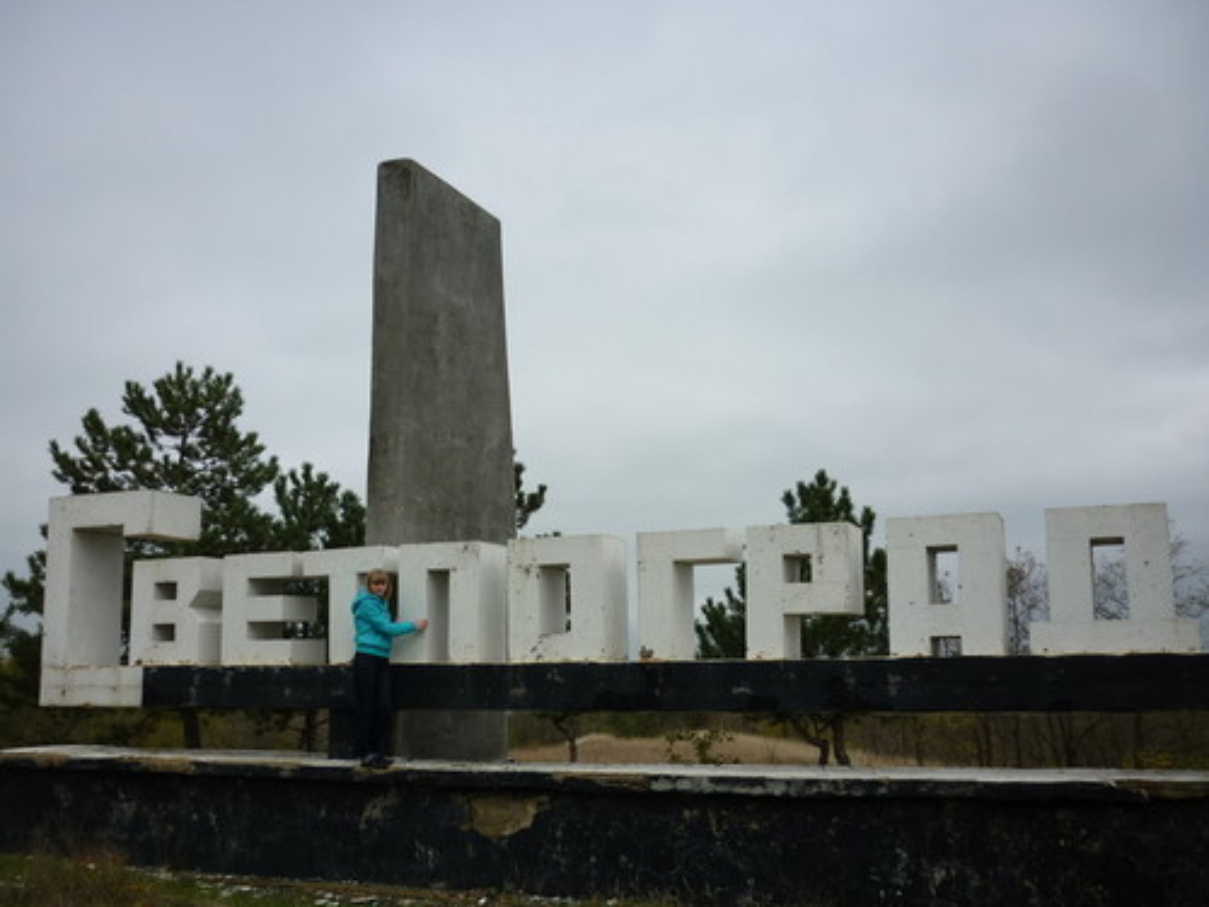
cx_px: 604
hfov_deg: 55.4
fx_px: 1153
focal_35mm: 33
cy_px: 454
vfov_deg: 42.9
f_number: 2.8
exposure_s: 1/640
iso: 80
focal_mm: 5.5
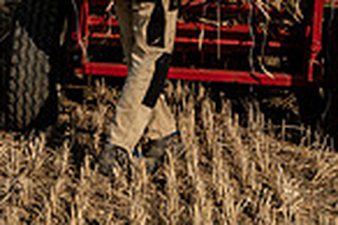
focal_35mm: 148
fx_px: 1388
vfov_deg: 8.7
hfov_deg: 13.9
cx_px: 171
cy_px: -244
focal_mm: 48
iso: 64
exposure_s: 1/1250
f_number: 5.6
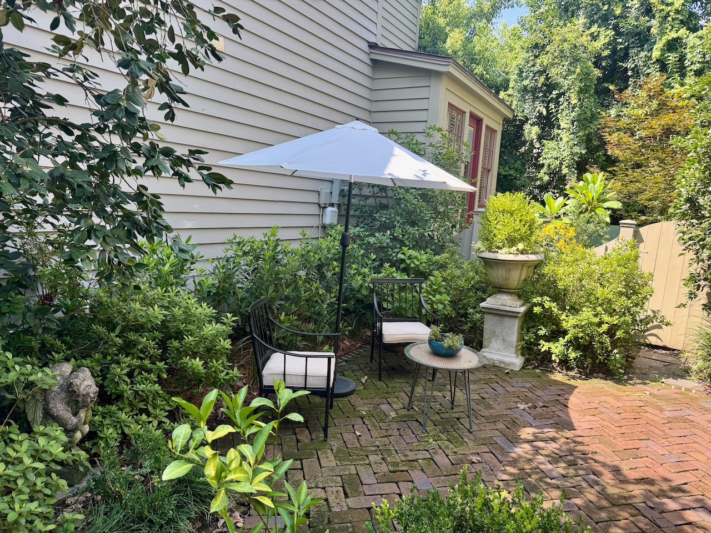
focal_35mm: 24
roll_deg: -3.8
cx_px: 356
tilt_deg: -8.5
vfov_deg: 56.8
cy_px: 266
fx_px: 493
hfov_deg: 71.6
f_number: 1.78
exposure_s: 1/621
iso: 80
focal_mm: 6.76
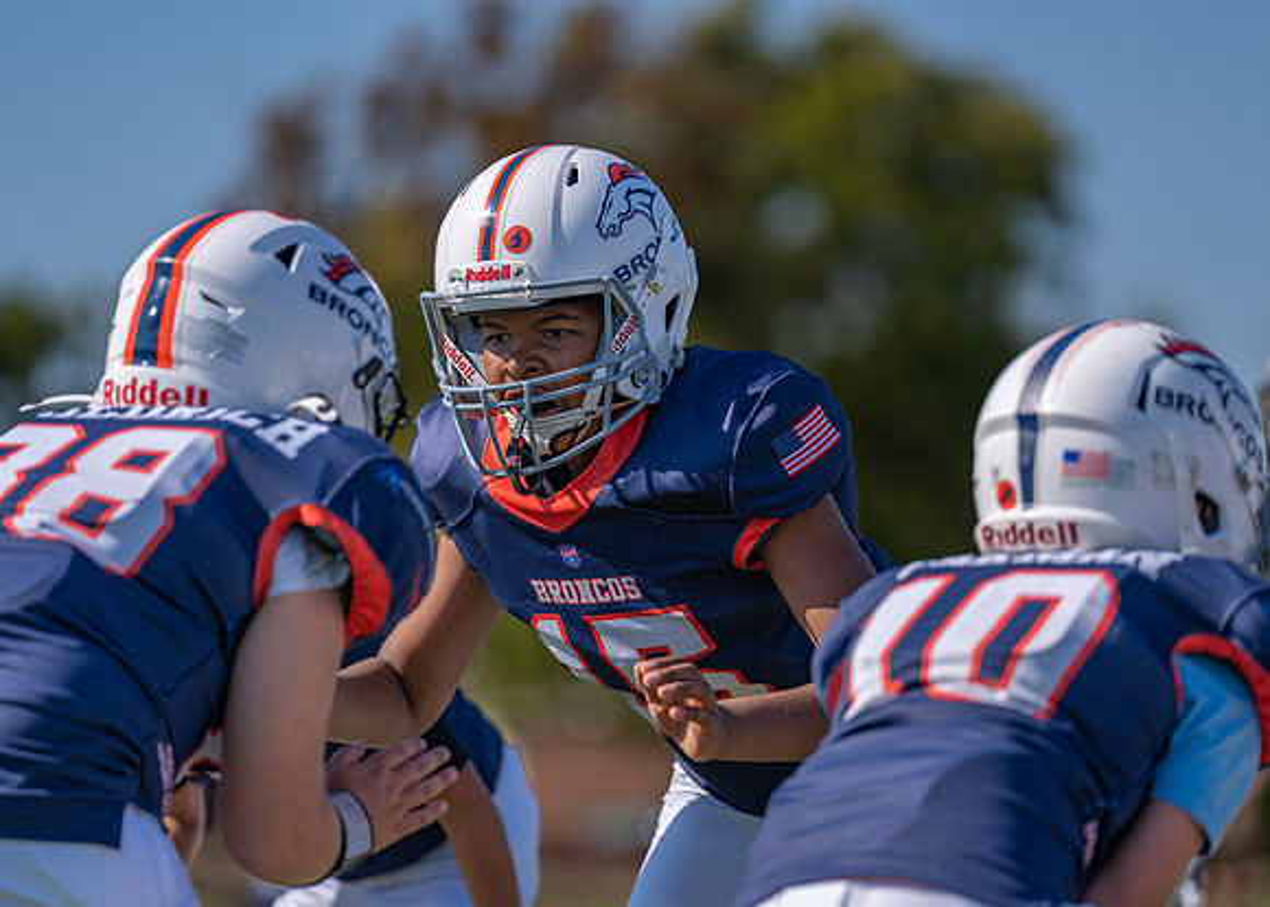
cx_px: 739
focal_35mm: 228
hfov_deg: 8.8
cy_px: 487
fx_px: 8217
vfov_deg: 6.3
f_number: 2.8
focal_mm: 200
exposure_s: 1/3200
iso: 100
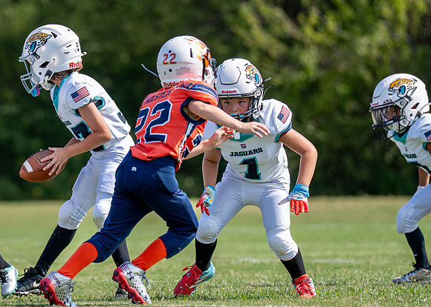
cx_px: 11
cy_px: 154
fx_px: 5974
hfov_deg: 4.1
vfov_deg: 3.0
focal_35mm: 488
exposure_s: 1/2500
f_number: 2.8
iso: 160
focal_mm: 200
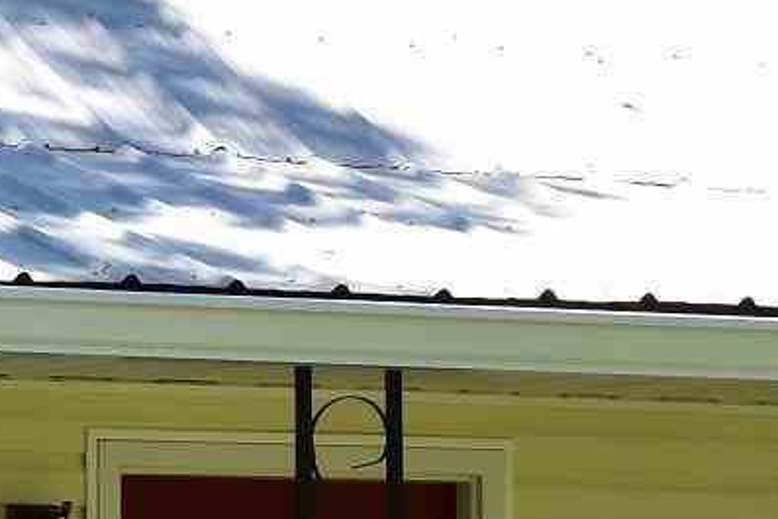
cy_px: 531
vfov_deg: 3.6
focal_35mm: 385
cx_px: -335
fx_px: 8323
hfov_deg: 5.3
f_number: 10
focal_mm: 34
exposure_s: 1/250
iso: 400
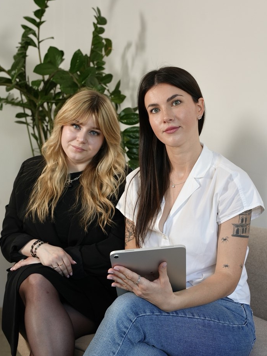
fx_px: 589
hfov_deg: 25.5
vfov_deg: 33.6
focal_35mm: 57
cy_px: 181
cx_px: 133
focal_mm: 52.3
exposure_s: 1/100
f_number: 5
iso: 800
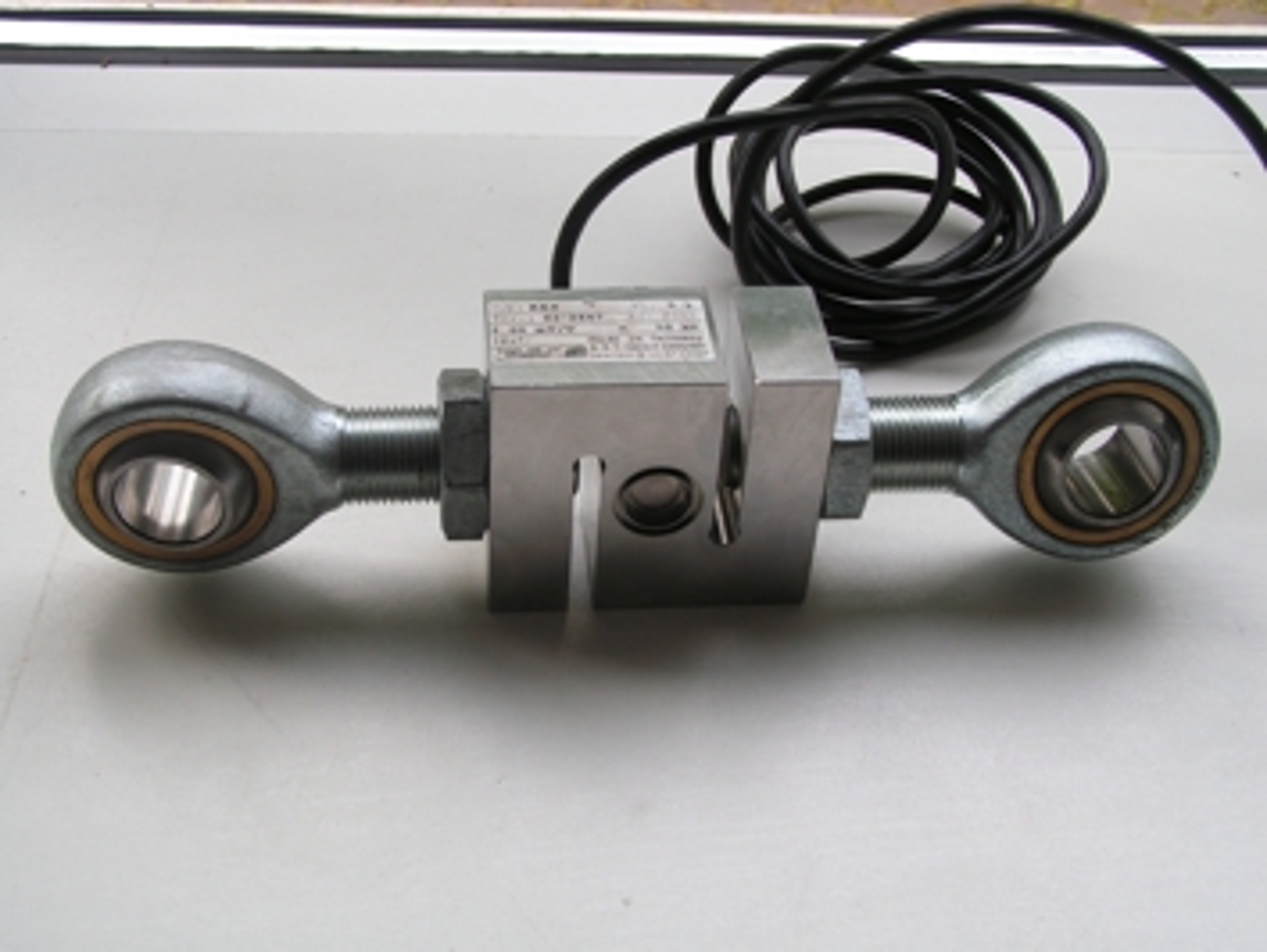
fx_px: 1795
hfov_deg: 38.9
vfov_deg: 29.7
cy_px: 476
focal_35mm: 49
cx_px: 634
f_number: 4
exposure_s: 1/80
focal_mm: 8.2
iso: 50
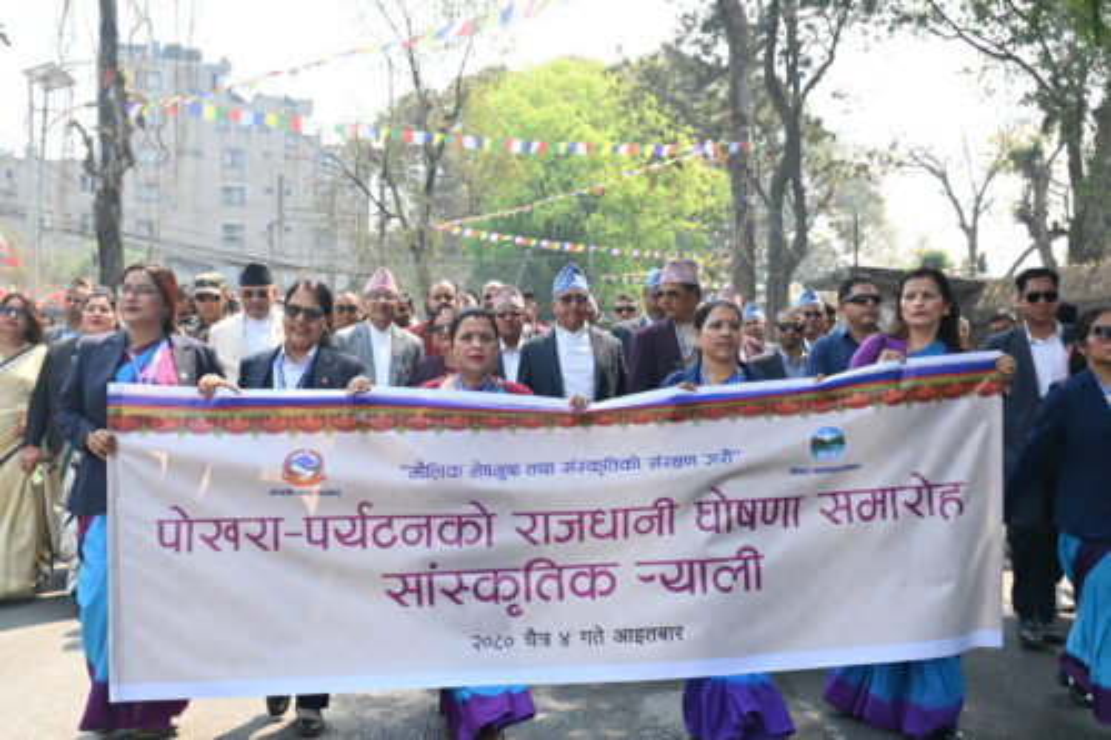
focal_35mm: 40
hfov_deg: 48.7
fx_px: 1226
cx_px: 556
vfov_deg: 33.6
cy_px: 370
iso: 200
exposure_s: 1/250
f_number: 5.6
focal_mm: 26.5
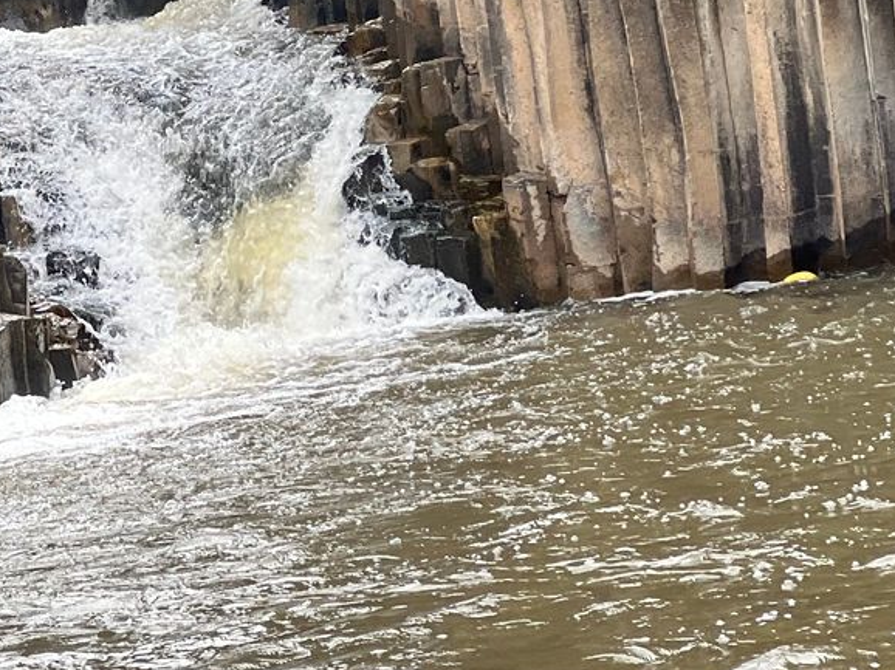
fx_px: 5169
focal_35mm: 200
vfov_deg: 7.4
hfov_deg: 9.8
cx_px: 33
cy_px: 70
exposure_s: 1/121
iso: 50
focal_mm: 9
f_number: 2.8
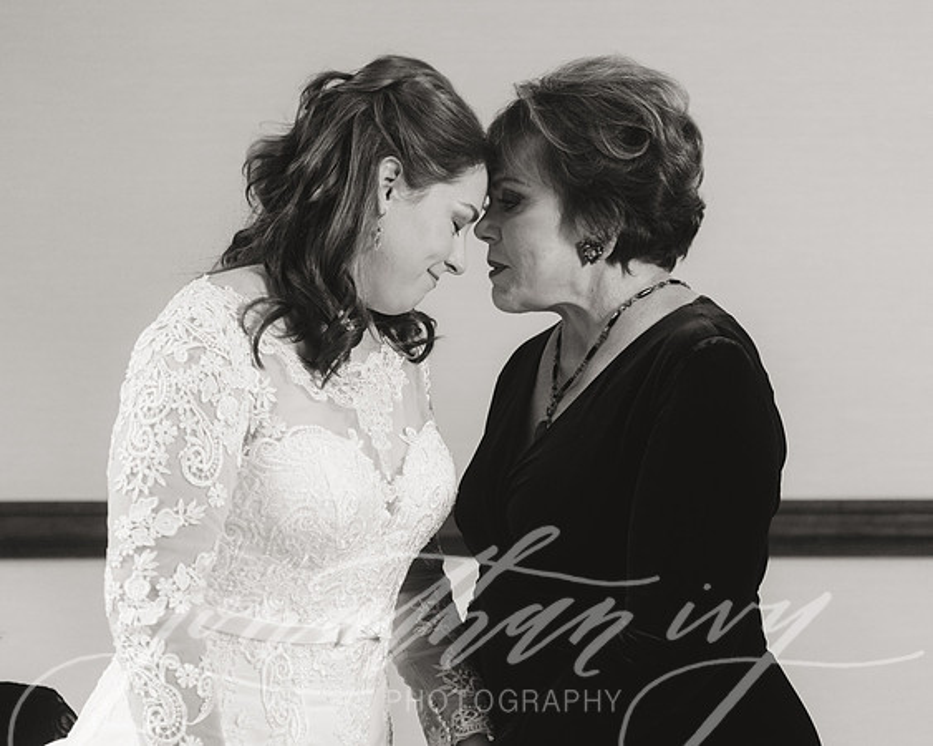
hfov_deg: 21.5
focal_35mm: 89
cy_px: 381
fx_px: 2461
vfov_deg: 17.2
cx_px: 457
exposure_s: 1/100
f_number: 2.8
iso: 1000
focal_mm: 70
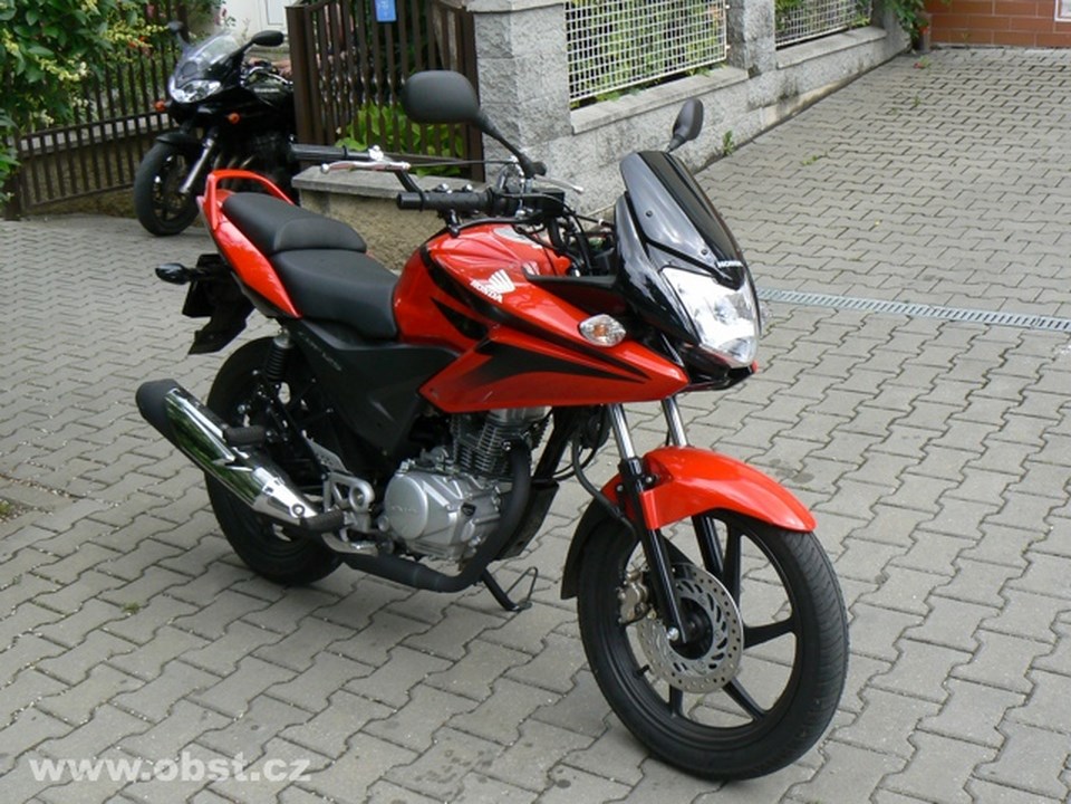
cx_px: 536
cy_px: 402
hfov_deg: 51.4
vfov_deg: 39.7
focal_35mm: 36
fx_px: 1114
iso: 100
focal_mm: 6
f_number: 5.6
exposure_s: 1/125
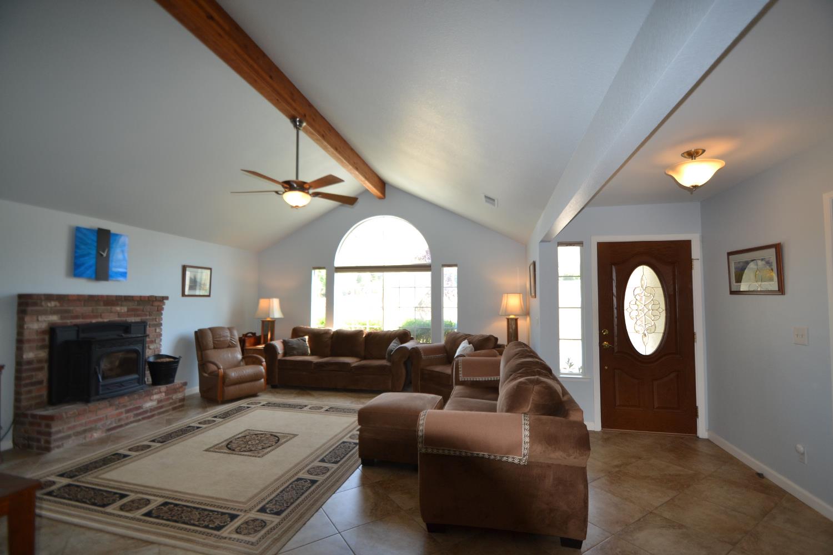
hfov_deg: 100.4
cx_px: 416
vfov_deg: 77.3
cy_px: 278
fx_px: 347
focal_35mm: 15
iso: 280
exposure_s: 1/125
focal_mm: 10
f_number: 4
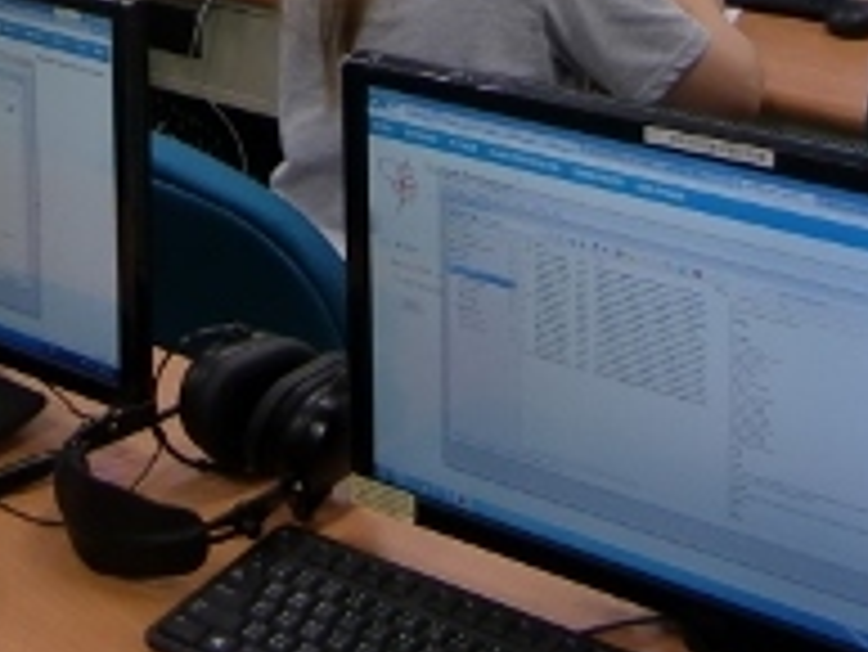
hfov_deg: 20.9
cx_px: 243
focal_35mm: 93
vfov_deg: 14.7
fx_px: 2333
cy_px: -355
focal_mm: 4.9
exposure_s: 1/60
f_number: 2.6
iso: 100
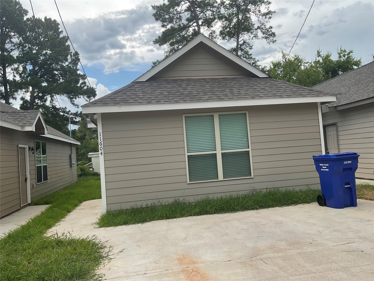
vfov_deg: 48.2
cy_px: 140
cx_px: 187
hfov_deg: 61.7
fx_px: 313
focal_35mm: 29
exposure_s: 1/898
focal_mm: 3
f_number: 1.8
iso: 16
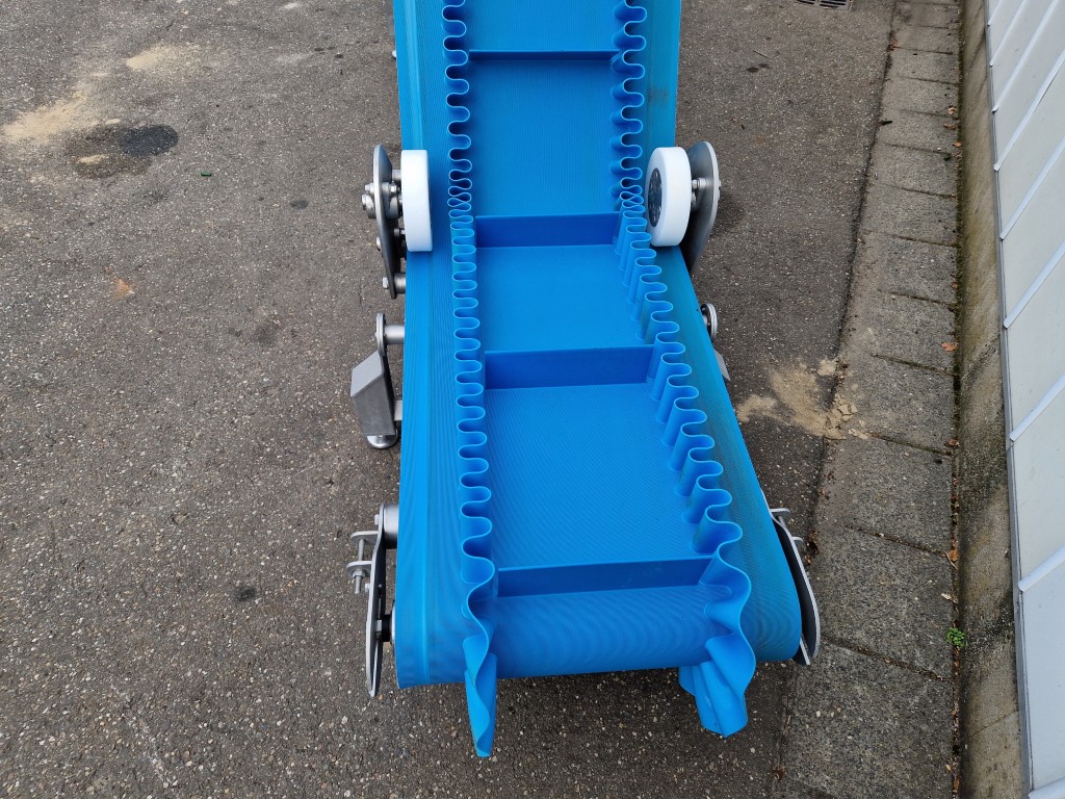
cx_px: 532
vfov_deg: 58.9
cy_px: 400
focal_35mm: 23
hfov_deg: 73.9
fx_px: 708
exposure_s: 1/534
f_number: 1.8
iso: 50
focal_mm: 5.4
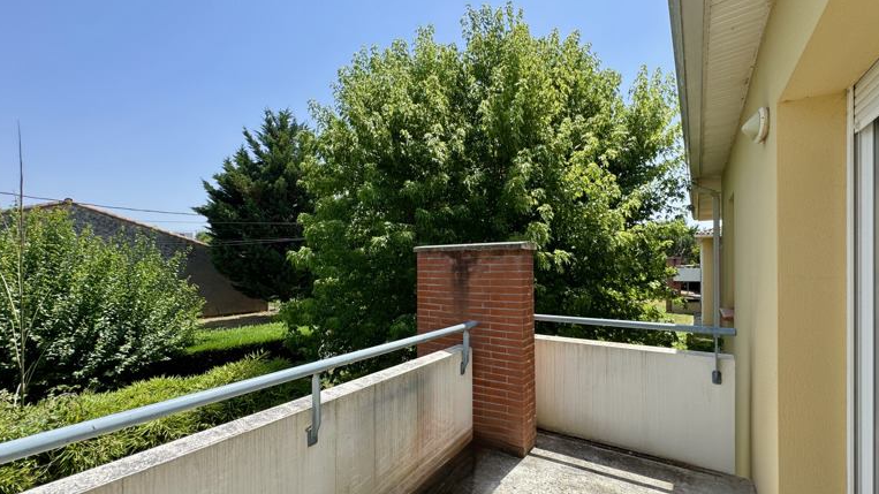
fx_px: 373
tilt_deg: -0.2
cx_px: 445
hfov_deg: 99.4
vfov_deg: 66.9
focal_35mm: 16
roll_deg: +0.4
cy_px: 268
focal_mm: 2.22
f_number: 2.2
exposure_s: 1/512
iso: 40
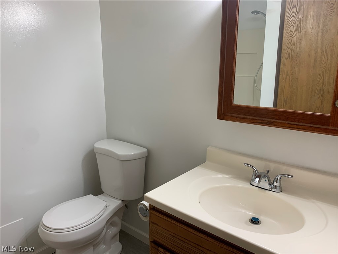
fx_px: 254
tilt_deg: -13.9
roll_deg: +0.4
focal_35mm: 26
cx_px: 169
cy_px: 127
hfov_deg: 67.3
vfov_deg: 53.1
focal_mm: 4.25
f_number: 1.8
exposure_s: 1/60
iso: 64
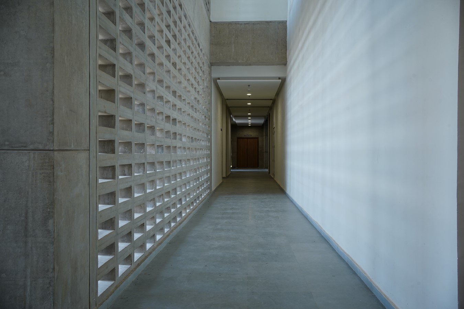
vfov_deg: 37.9
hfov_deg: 54.4
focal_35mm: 35
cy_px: 154
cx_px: 232
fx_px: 451
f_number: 10
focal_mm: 35
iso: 800
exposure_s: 1/50
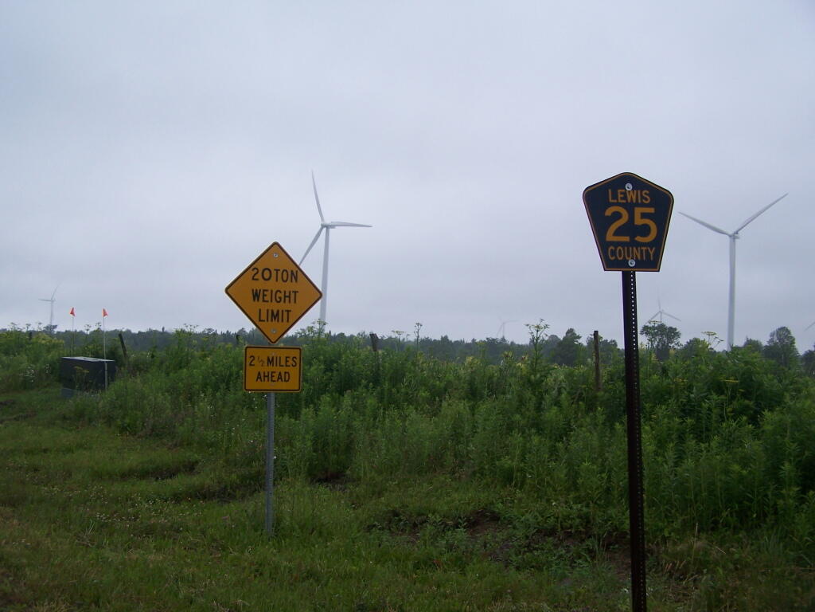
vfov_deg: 37.7
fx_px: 895
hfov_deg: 49.0
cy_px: 306
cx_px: 408
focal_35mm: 38
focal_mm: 6.3
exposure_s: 1/200
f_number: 2.8
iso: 80
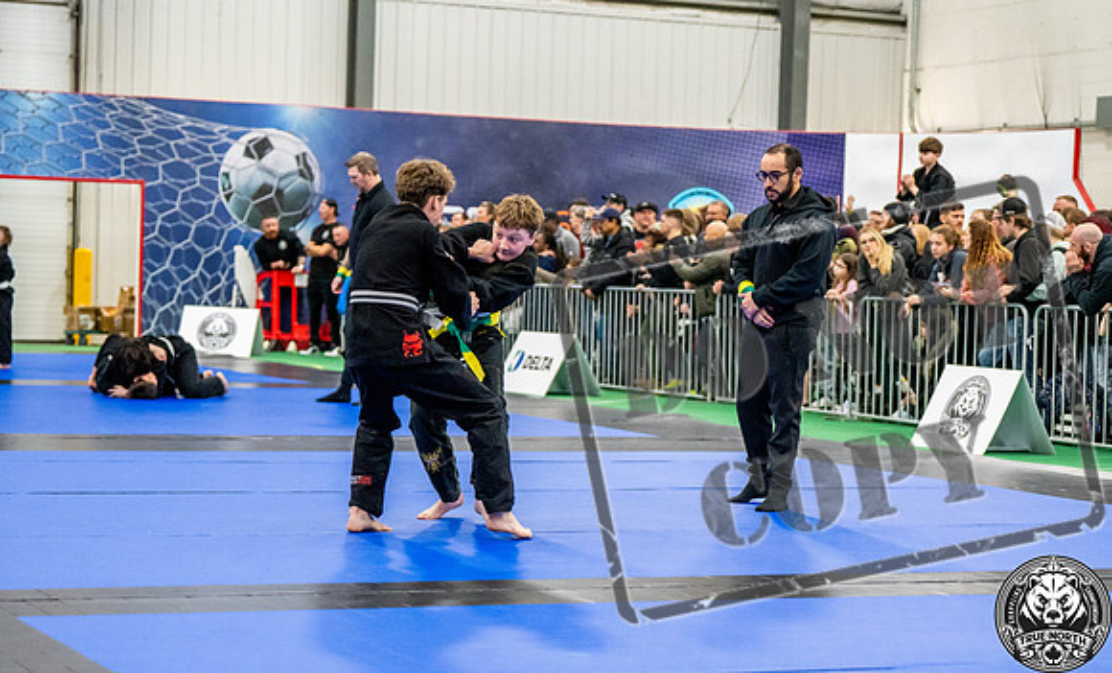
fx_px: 2594
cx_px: 587
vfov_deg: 14.8
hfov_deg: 24.2
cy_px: 426
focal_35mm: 86
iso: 5000
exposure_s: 1/500
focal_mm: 70
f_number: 2.8
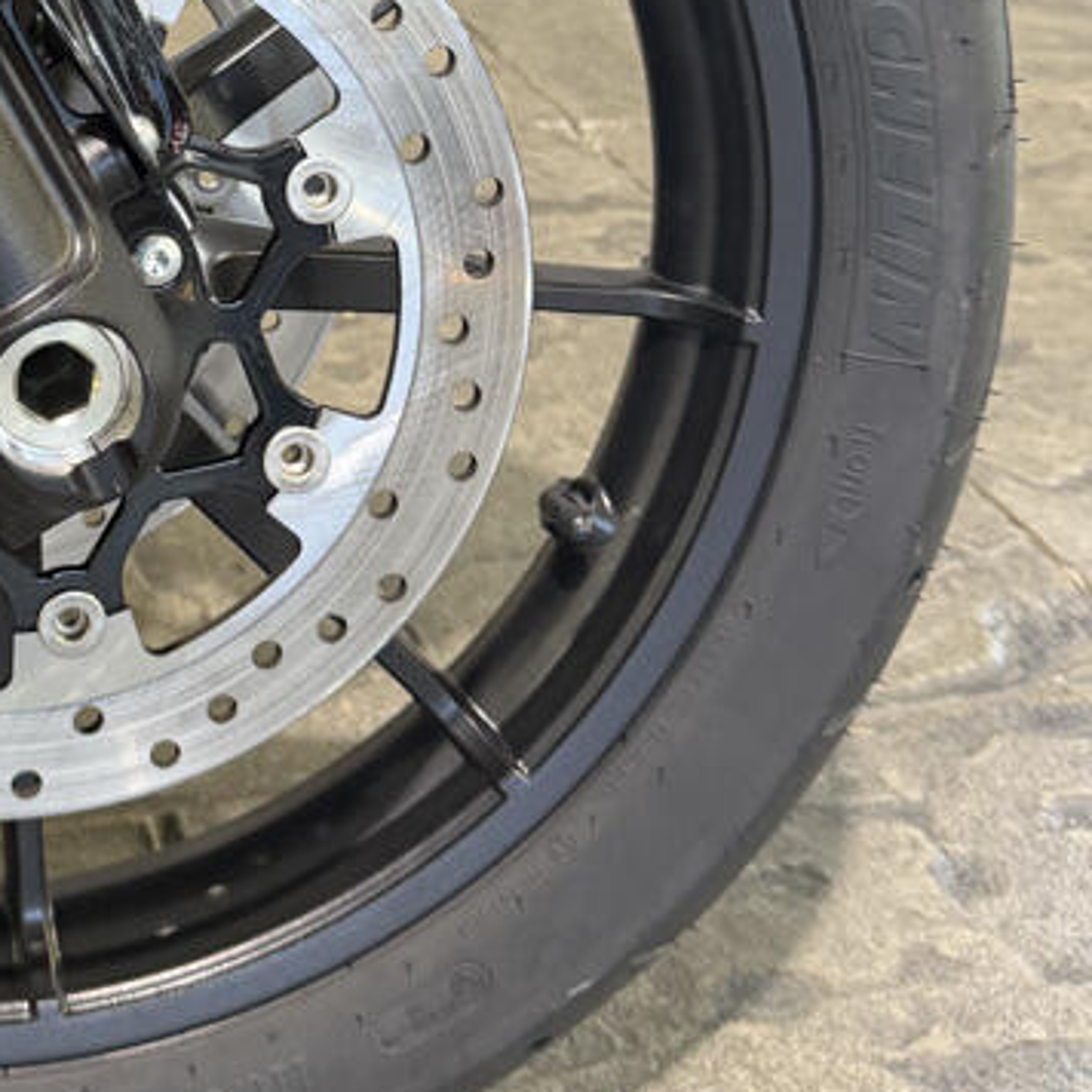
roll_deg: -2.0
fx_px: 2177
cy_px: 80
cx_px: -12
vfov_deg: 27.0
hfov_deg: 26.6
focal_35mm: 61
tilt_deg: -22.9
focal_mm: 6.76
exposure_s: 1/60
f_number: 1.78
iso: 250
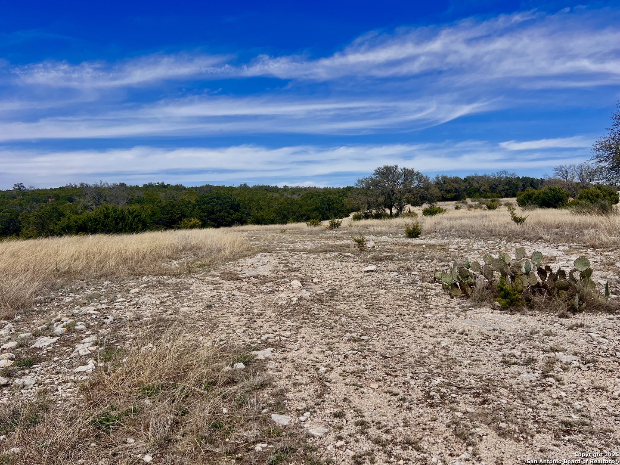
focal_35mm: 26
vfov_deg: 53.1
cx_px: 310
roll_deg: -0.5
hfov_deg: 67.3
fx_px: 466
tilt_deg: -3.3
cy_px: 232
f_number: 1.5
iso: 50
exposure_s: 1/2123
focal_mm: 5.7
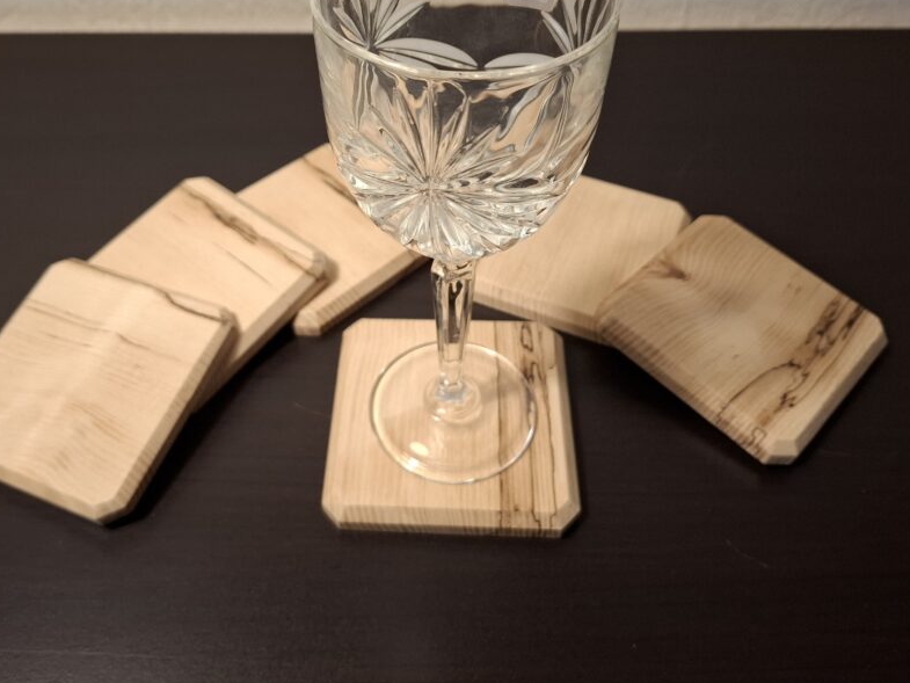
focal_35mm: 30
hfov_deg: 59.9
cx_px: 416
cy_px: 262
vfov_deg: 46.5
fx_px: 789
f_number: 1.8
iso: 200
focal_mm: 5.54
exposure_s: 1/50
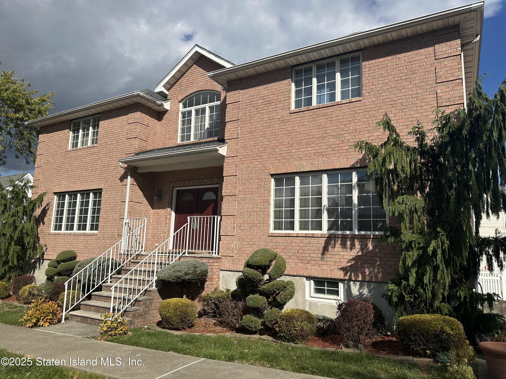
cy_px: 190
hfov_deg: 71.6
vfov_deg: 56.8
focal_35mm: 24
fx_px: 351
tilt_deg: +9.7
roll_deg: -1.5
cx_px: 253
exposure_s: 1/7042
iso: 80
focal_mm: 6.86
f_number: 1.78
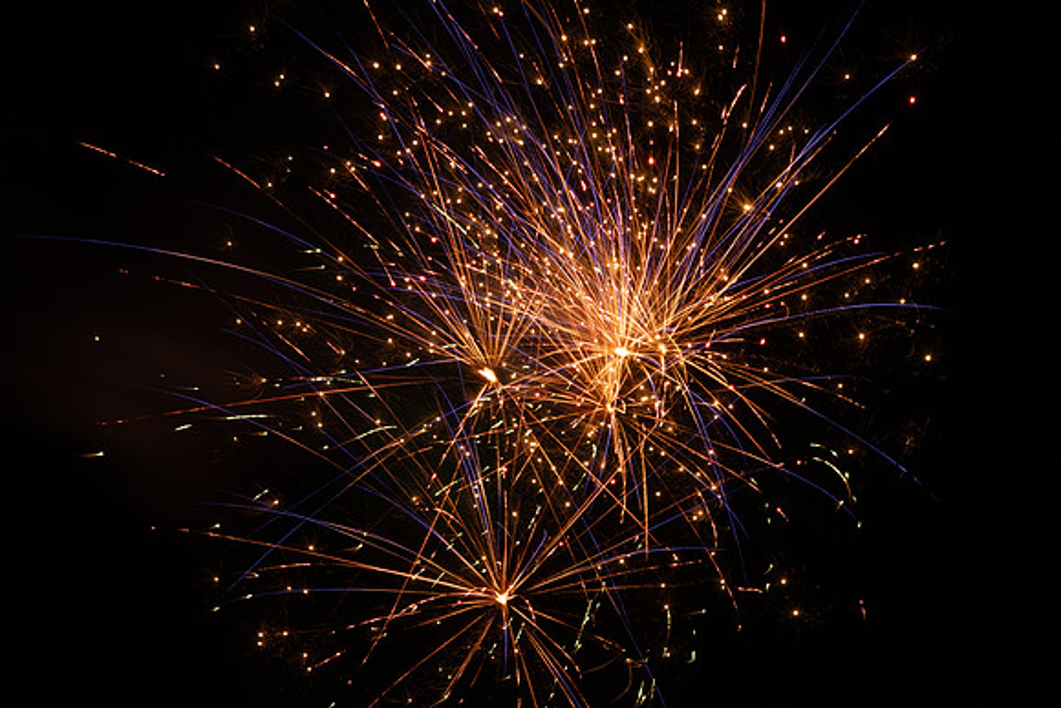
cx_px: 530
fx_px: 2063
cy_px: 354
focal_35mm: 70
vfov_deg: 19.5
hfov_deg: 28.8
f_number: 11
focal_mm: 70
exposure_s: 3.5
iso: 200
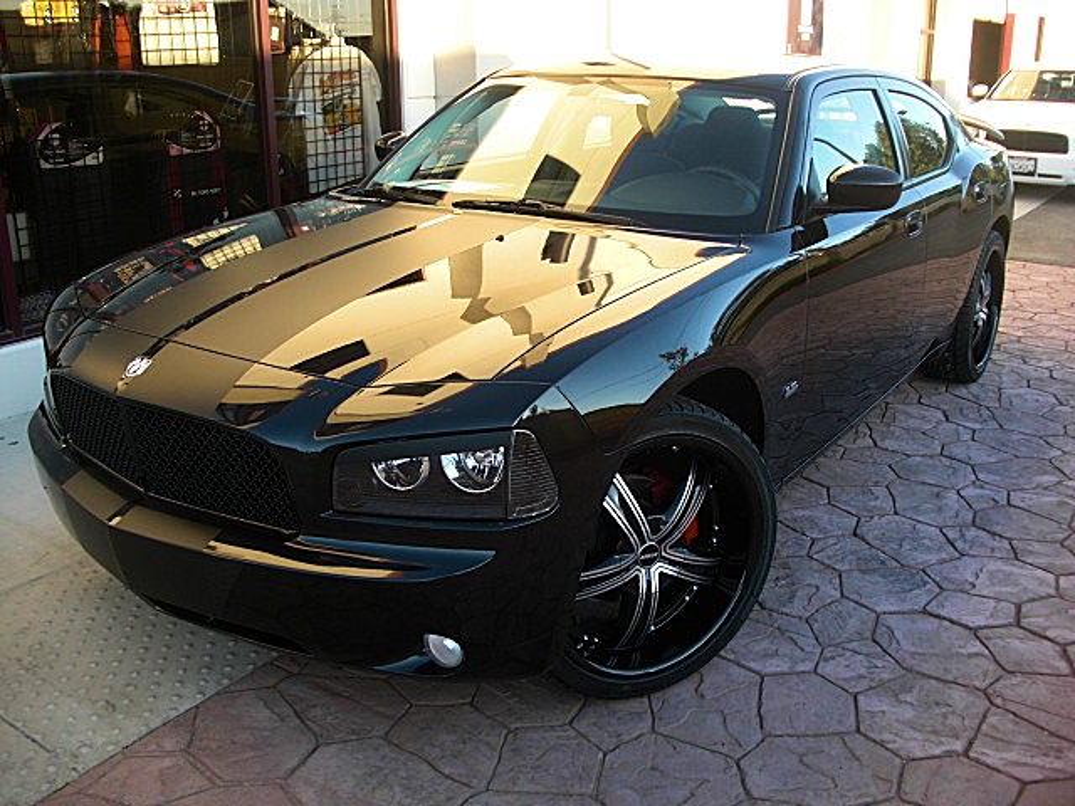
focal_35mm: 36
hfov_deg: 51.4
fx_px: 1118
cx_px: 538
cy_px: 403
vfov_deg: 39.7
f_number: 2.8
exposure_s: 1/80
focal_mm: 6.3
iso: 50
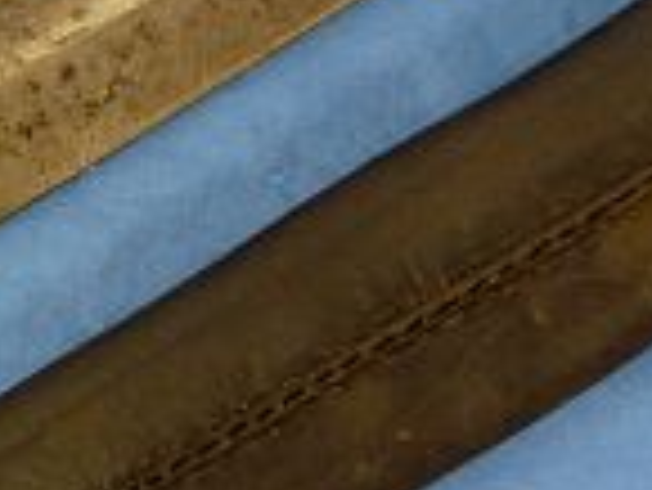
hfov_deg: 11.9
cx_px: 607
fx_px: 3110
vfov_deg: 9.0
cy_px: -4
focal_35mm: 165
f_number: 3.5
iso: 200
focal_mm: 5.4
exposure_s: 1/60
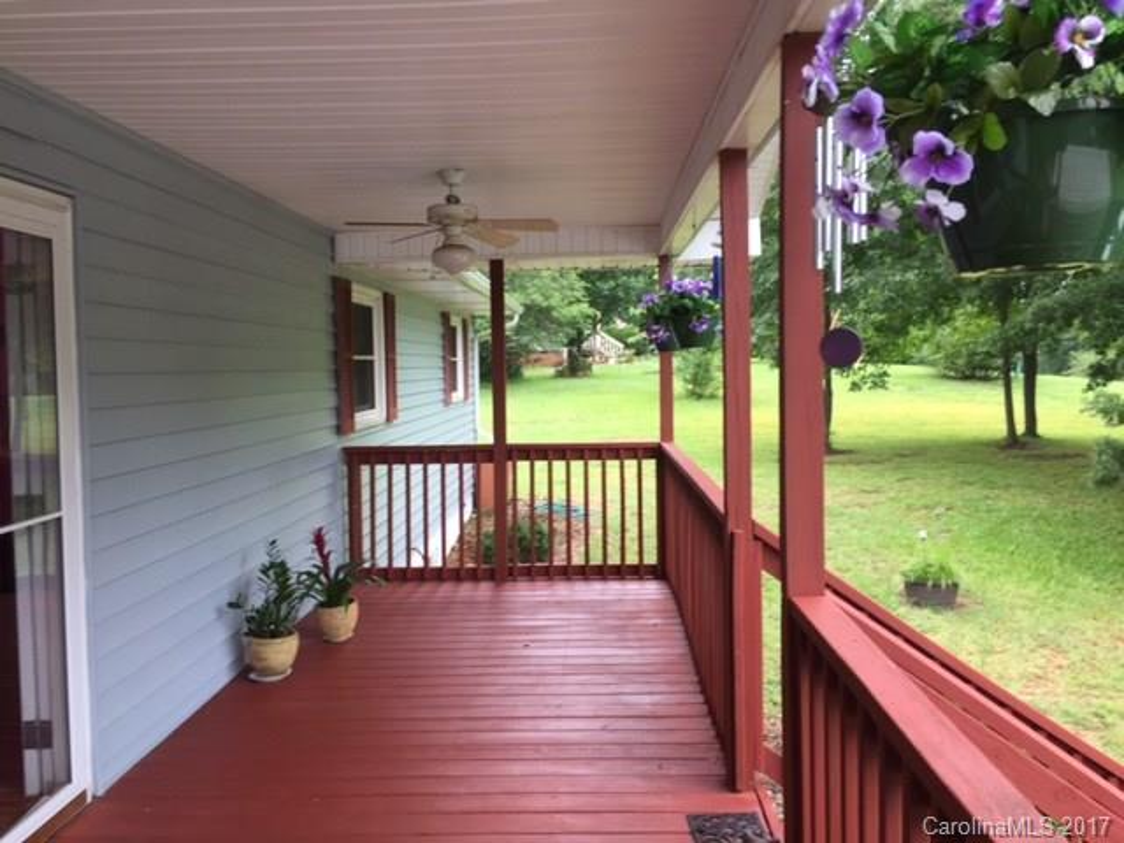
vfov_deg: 48.2
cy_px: 422
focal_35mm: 29
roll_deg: +1.2
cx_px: 562
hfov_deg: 61.7
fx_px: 942
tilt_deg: -3.0
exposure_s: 1/120
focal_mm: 4.15
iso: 40
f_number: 2.2
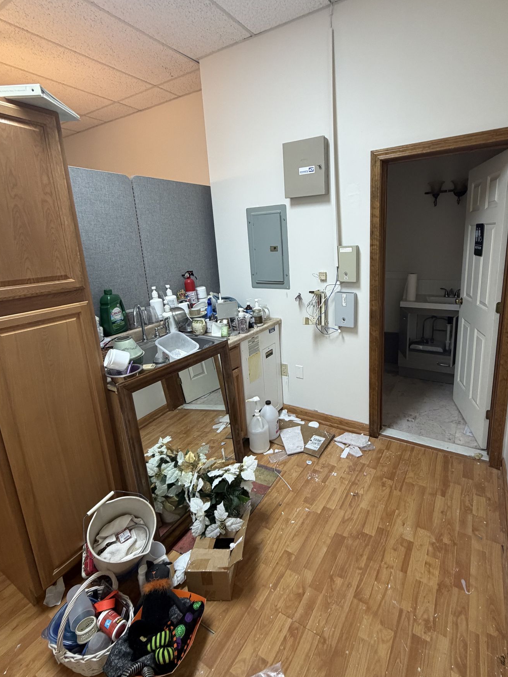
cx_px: 291
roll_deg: +1.7
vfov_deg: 90.9
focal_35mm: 17
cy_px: 315
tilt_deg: -11.6
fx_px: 333
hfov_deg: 74.3
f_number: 2.2
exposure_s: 1/60
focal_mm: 2.22
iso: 200
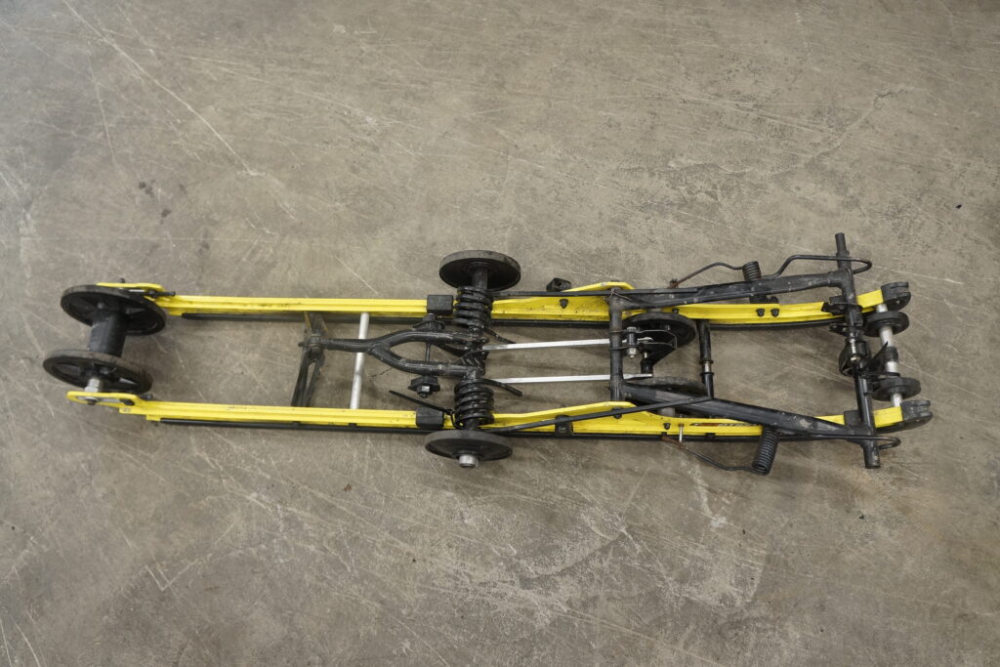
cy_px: 334
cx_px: 500
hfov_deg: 67.4
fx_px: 750
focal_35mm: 27
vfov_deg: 47.9
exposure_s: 1/60
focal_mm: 18
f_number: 4
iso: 500
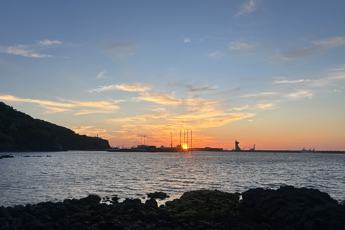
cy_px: 125
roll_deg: -0.4
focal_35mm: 28
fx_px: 268
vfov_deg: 46.3
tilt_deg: +4.1
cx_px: 169
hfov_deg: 65.5
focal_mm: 5.7
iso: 50
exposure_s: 1/991
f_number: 1.5
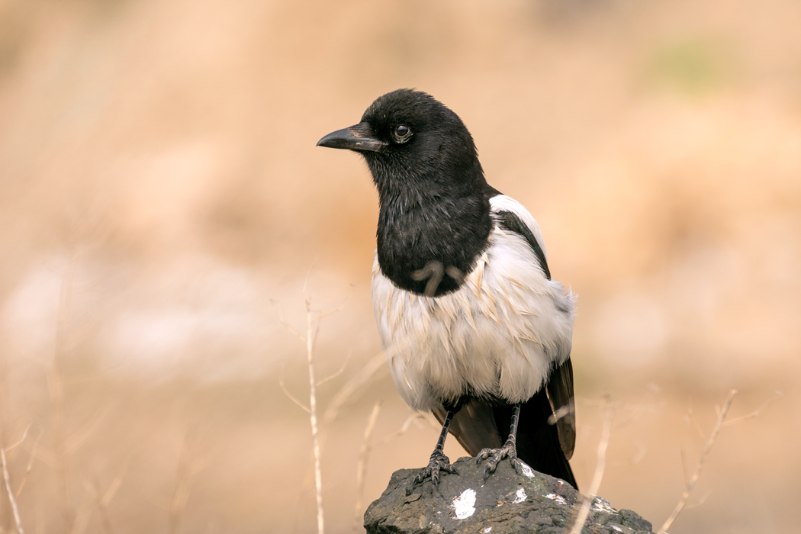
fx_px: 11347
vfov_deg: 2.7
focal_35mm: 510
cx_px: 400
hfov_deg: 4.0
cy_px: 267
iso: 125
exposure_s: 1/640
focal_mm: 340
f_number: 6.3
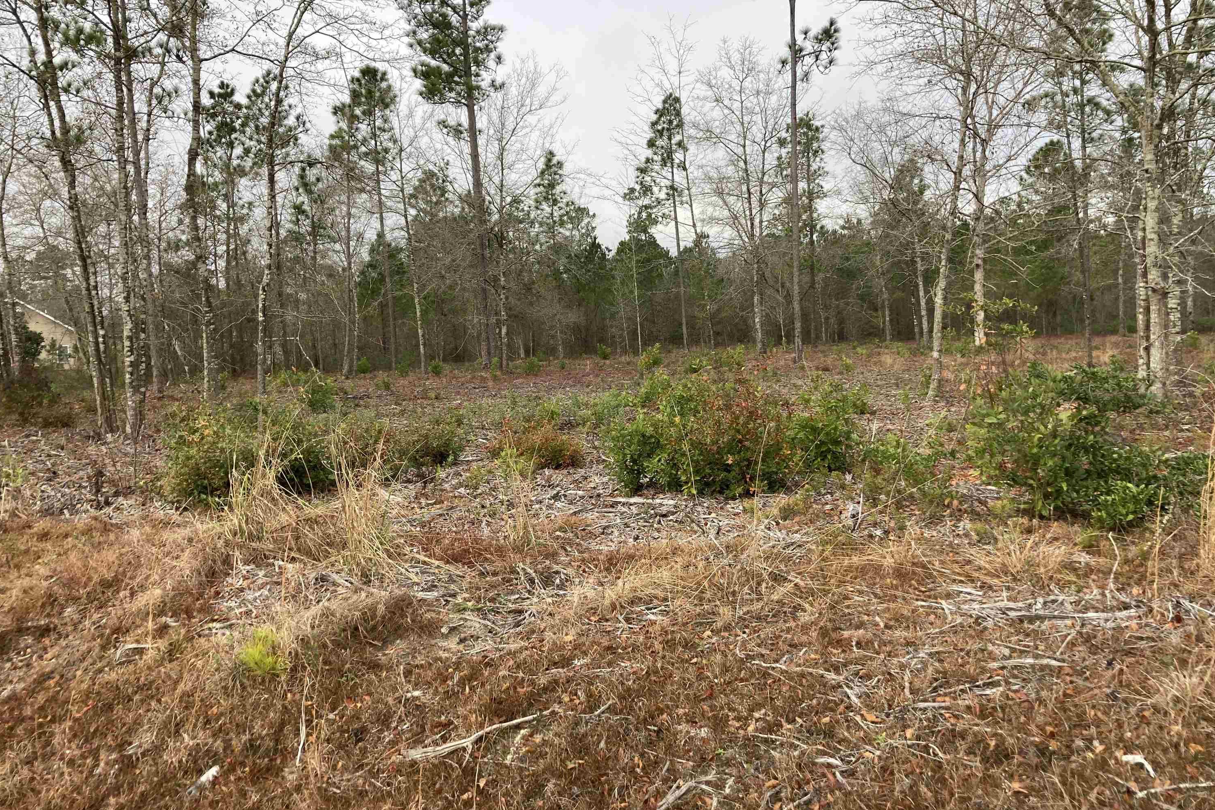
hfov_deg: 61.9
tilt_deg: -0.7
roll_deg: +1.3
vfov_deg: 43.6
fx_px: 1012
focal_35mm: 30
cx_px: 624
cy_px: 377
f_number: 1.8
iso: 20
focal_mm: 3.99
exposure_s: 1/405
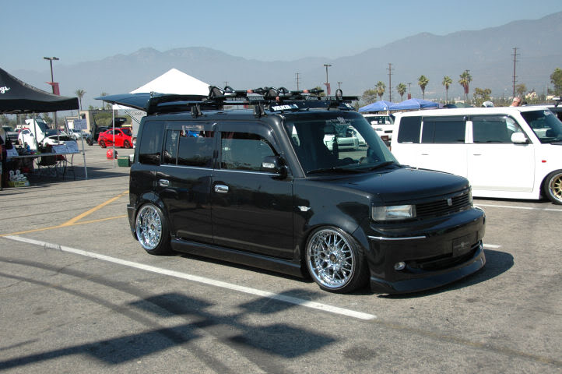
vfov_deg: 34.1
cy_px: 187
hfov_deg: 49.6
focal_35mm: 39
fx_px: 608
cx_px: 281
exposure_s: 1/1250
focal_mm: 26
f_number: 4.5
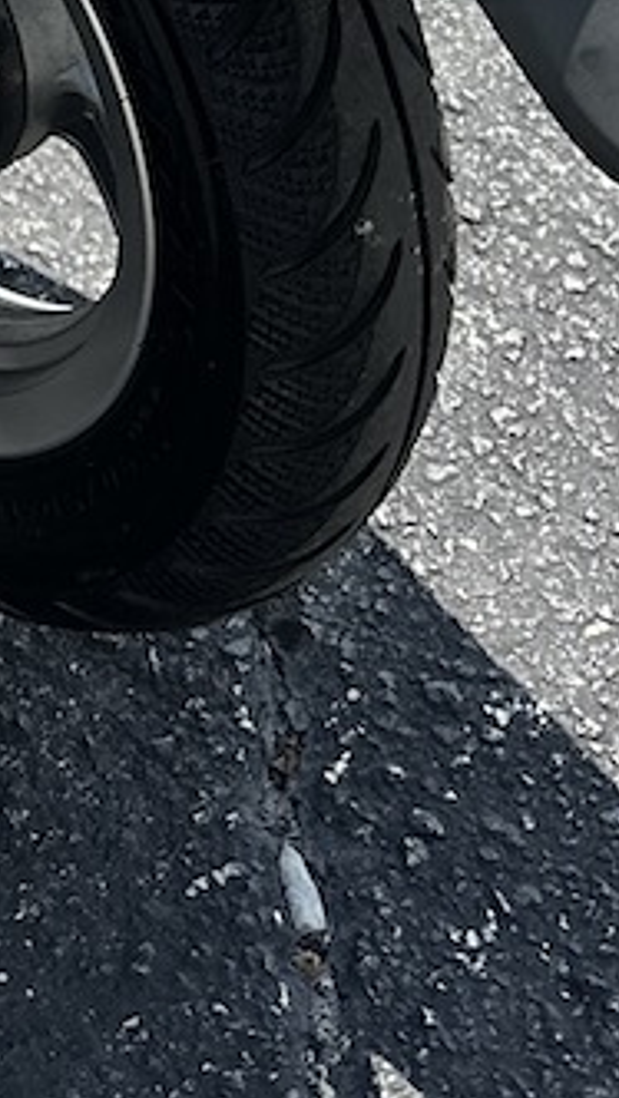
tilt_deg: -19.4
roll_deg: +0.2
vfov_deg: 13.9
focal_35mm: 126
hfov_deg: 8.8
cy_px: -1227
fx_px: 3673
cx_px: -808
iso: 80
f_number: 1.78
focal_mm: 6.86
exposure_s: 1/3247
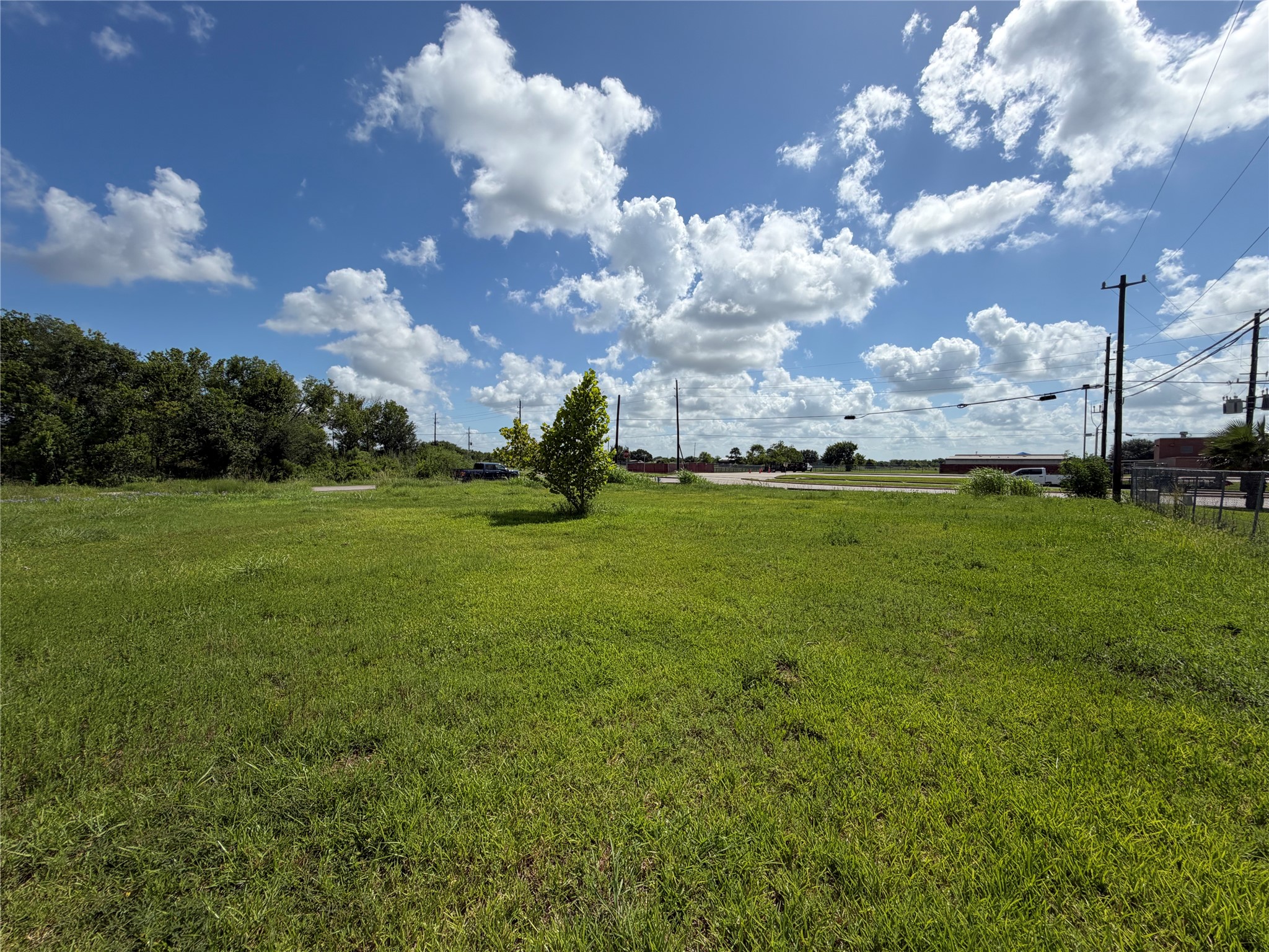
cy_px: 476
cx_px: 634
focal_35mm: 14
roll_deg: +0.8
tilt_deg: -1.7
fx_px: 513
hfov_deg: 102.1
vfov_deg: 85.7
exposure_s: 1/1795
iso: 20
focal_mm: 2.22
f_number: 2.2
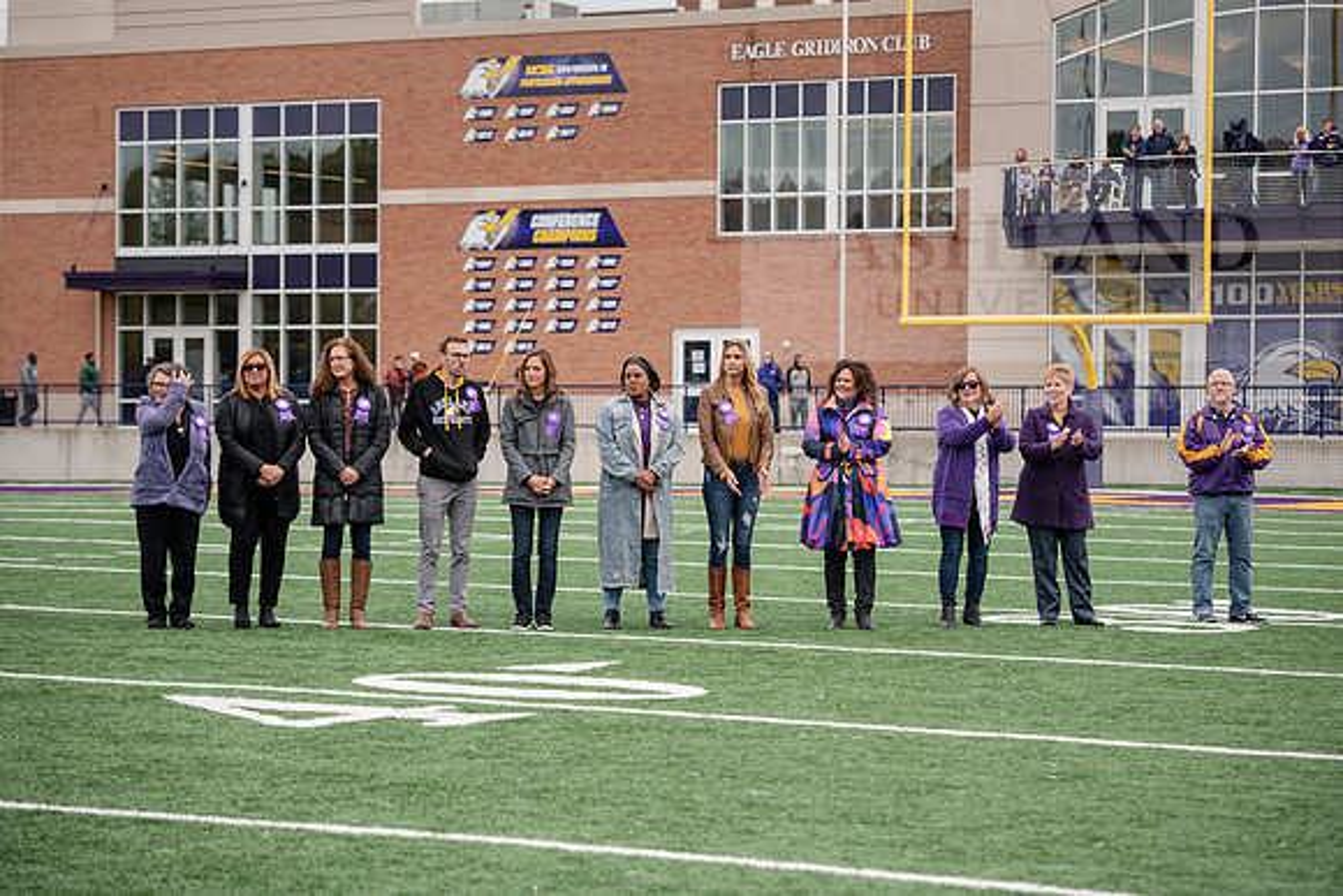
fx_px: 3731
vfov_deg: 13.7
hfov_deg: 20.4
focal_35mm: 100
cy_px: 448
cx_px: 672
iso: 400
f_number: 4
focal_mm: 100
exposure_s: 1/1000
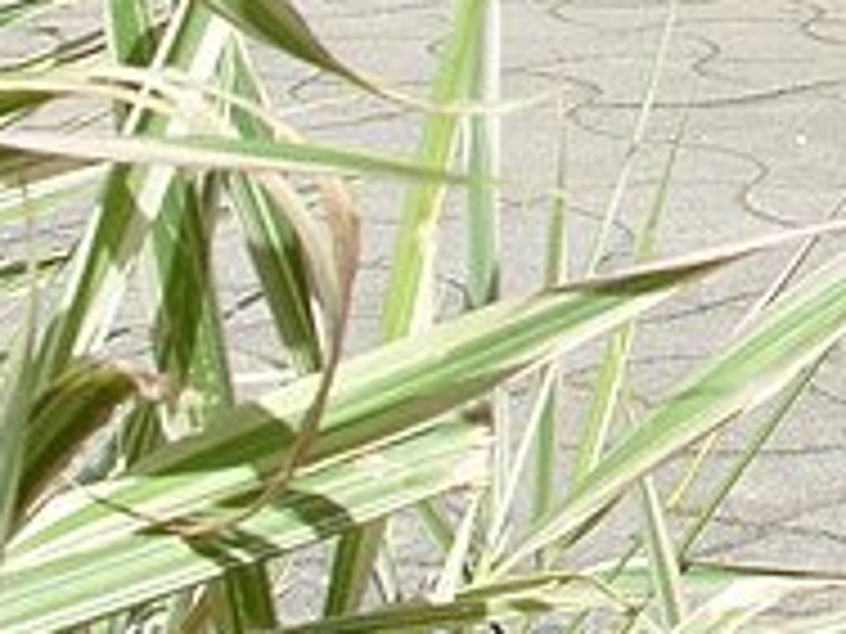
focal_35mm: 168
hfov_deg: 10.7
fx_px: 4106
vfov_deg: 8.3
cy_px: -740
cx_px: 1760
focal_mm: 7.8
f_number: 6.3
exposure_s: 1/350
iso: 80
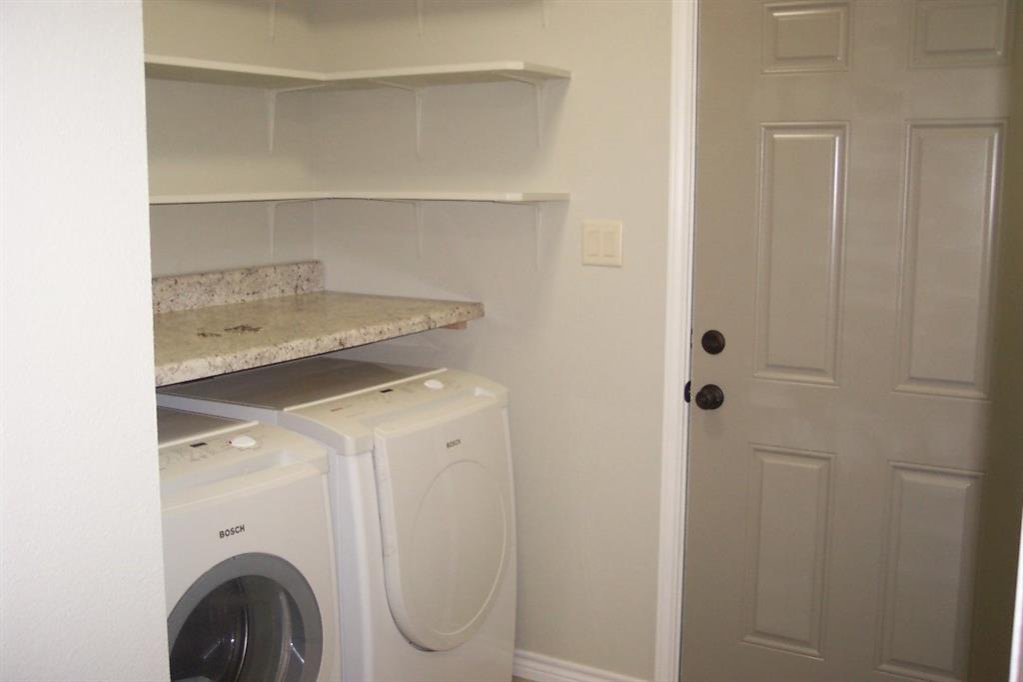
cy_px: 341
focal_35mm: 38
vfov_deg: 35.0
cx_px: 512
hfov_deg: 50.7
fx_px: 1079
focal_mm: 8
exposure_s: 1/30
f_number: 2.8
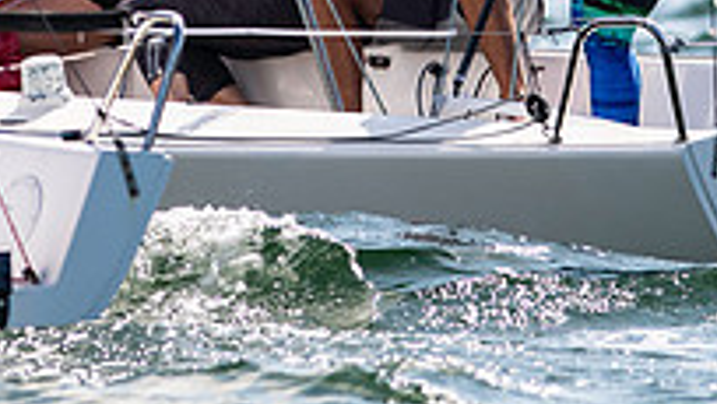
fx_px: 25984
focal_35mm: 1366
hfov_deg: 1.6
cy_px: -234
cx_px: 369
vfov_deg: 0.9
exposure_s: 1/3200
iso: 200
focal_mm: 300
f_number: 5
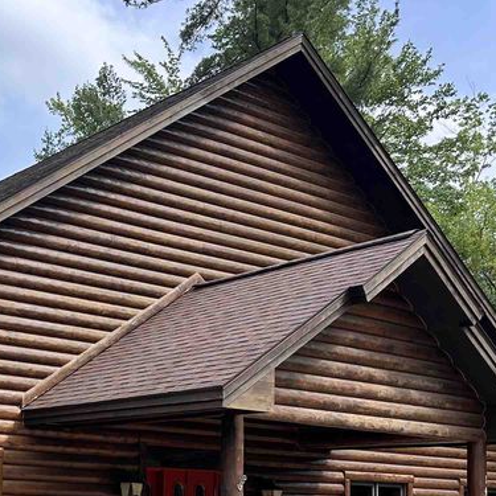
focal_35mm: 58
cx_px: -28
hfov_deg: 27.4
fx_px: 940
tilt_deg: +4.1
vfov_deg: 28.5
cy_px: 443
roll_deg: -2.0
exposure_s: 1/1587
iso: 80
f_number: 1.78
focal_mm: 6.86
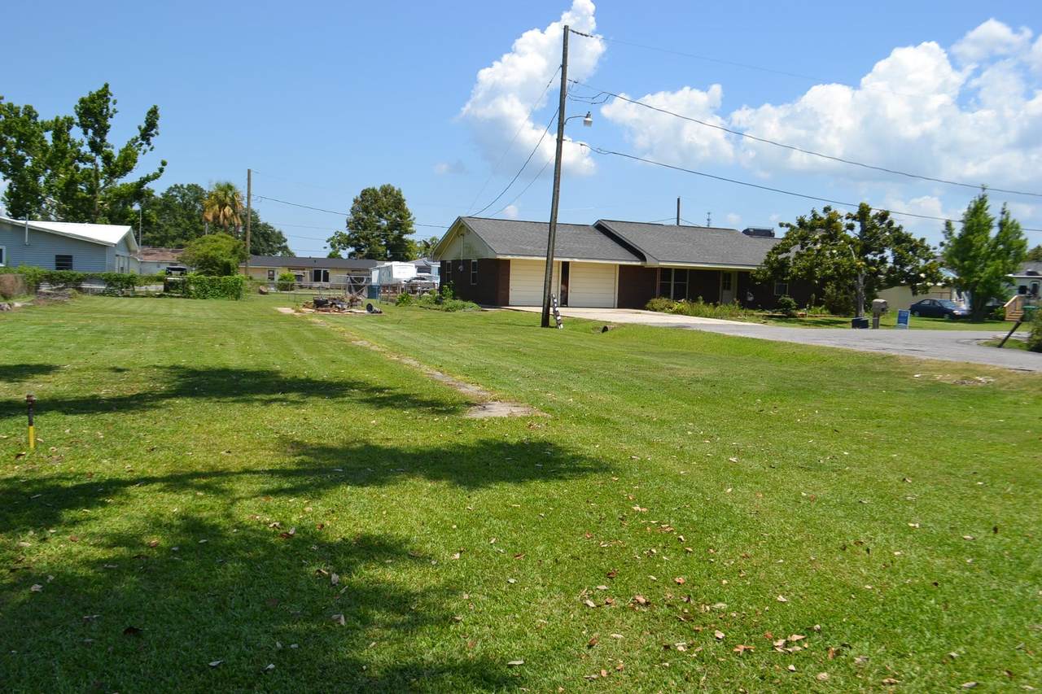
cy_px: 347
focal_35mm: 30
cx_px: 521
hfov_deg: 61.9
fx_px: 868
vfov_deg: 43.6
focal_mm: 20
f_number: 8
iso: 100
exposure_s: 1/250
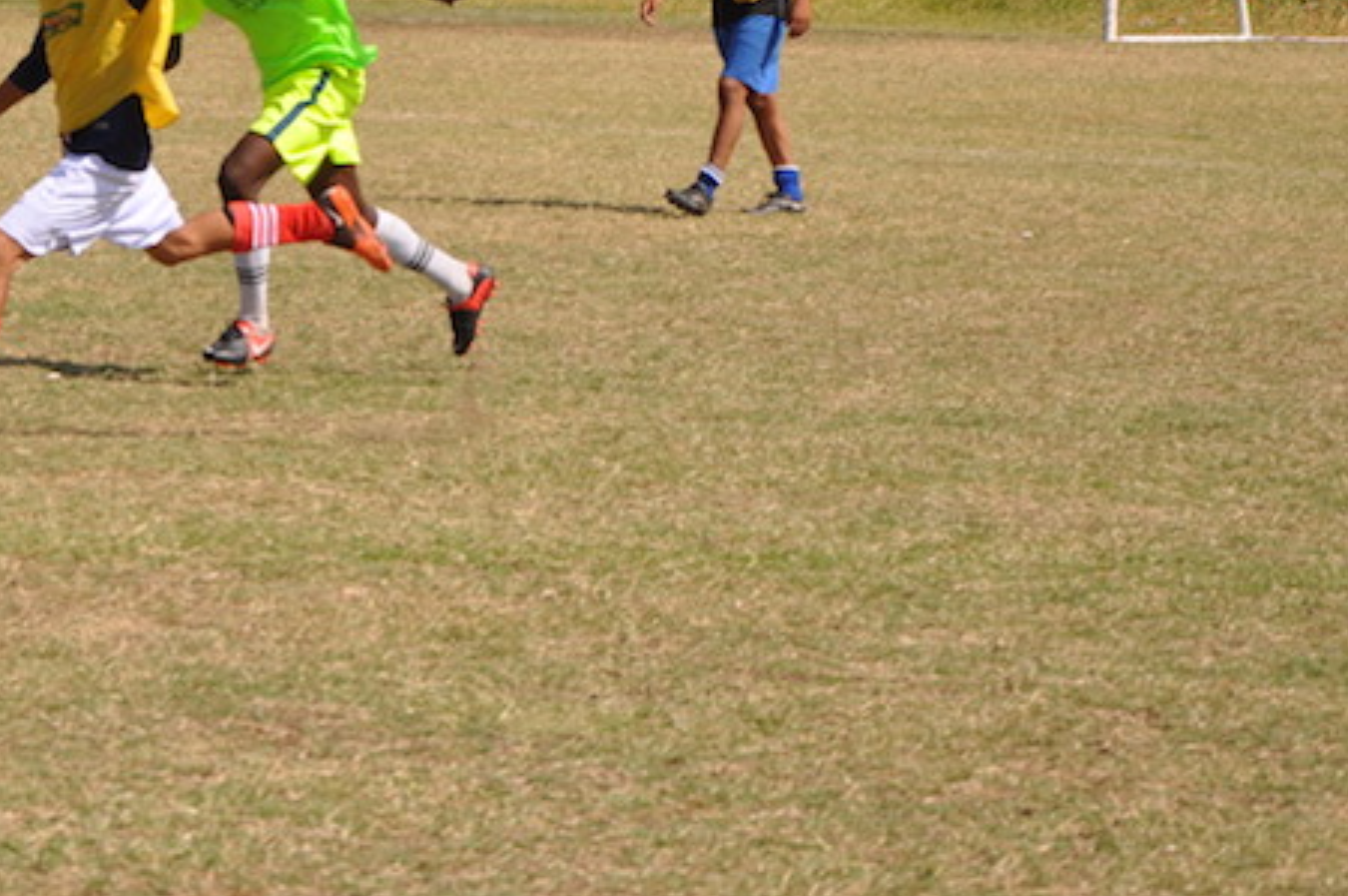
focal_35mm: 220
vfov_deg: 6.2
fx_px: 8229
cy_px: 69
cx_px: -60
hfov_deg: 9.3
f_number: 7.1
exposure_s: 1/800
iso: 200
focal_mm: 66
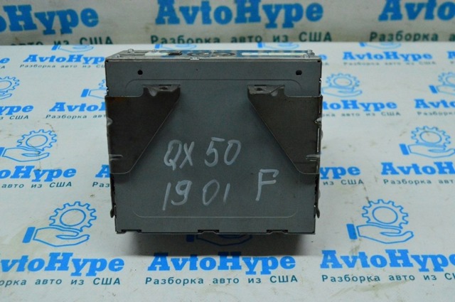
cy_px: 151
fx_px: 549
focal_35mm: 44
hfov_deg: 45.0
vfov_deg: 30.8
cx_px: 228
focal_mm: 29
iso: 6400
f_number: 6.3
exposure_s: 1/800
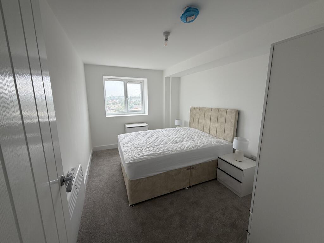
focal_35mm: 14
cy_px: 122
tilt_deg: -9.5
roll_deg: +0.1
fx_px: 131
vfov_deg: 85.7
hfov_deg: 102.1
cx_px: 162
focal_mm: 2.22
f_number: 2.2
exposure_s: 1/121
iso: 100
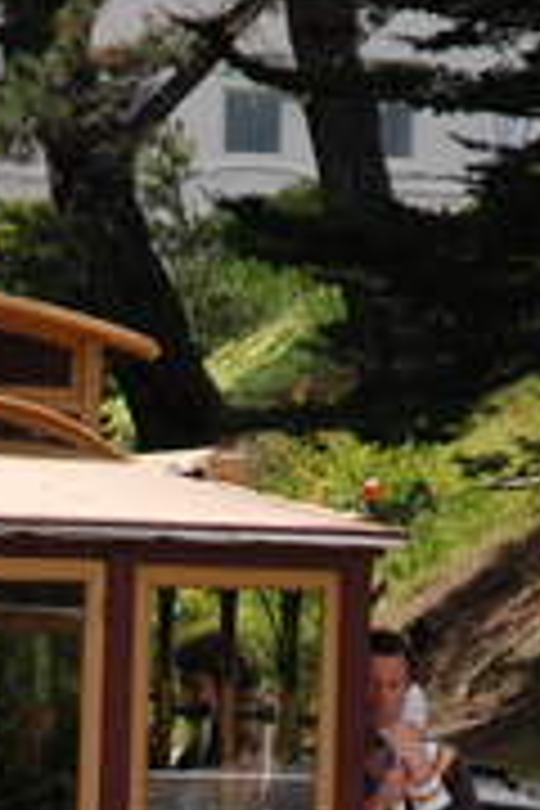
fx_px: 8144
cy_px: 936
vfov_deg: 5.7
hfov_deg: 3.8
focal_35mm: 362
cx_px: -236
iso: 100
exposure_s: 1/400
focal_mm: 62
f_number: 5
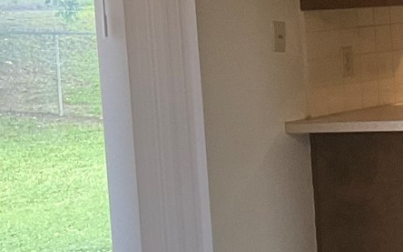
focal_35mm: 133
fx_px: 1460
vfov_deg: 9.8
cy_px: 22
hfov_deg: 14.9
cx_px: 545
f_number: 1.8
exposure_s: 1/60
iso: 80
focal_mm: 3
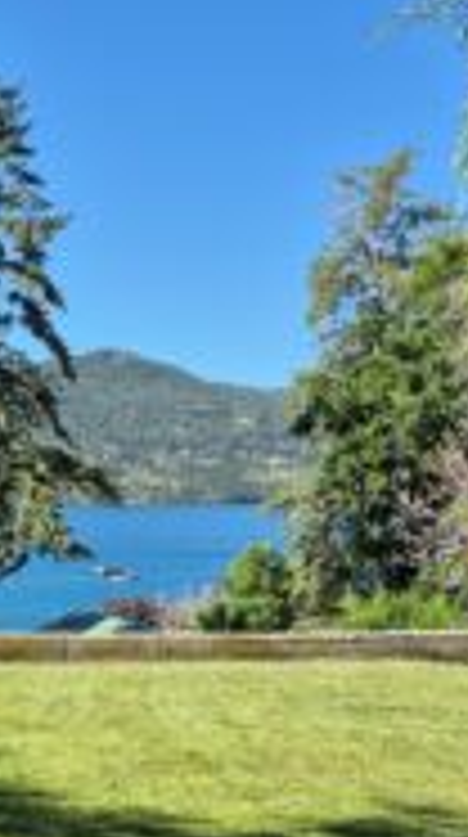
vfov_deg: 38.3
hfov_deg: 18.3
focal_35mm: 54
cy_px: 518
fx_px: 1197
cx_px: -328
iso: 25
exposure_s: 1/1104
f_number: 1.8
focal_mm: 5.4
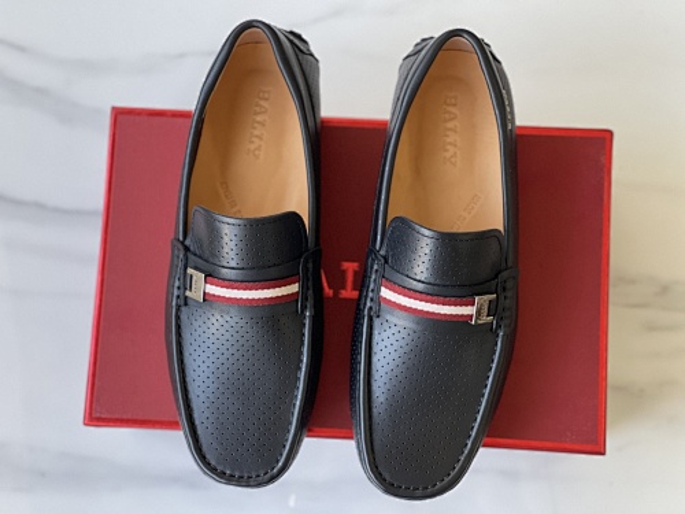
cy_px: 257
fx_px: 1266
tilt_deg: -81.6
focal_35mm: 64
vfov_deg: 22.9
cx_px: 342
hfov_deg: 30.3
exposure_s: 1/83
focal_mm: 7.5
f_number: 2.2
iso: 250
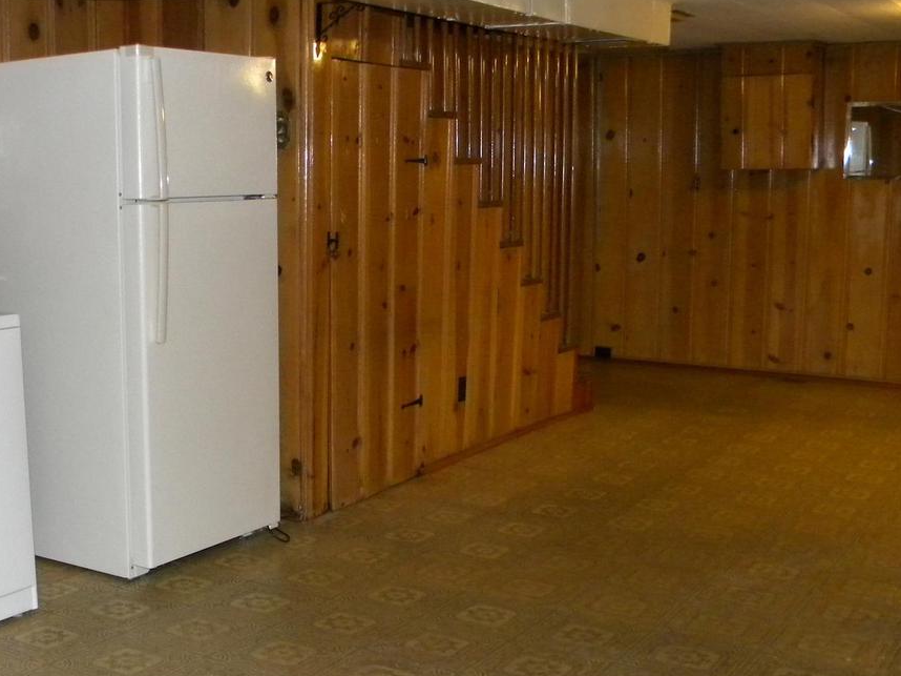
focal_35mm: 47
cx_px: 197
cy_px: 377
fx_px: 1223
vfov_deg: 30.8
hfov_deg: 39.1
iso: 400
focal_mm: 5
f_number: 3.5
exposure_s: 1/26
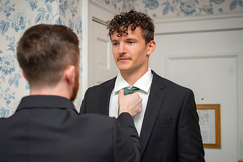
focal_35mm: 64
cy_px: 97
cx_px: 106
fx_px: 432
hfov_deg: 31.4
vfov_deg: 21.2
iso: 800
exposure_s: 1/80
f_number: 2.8
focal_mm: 48
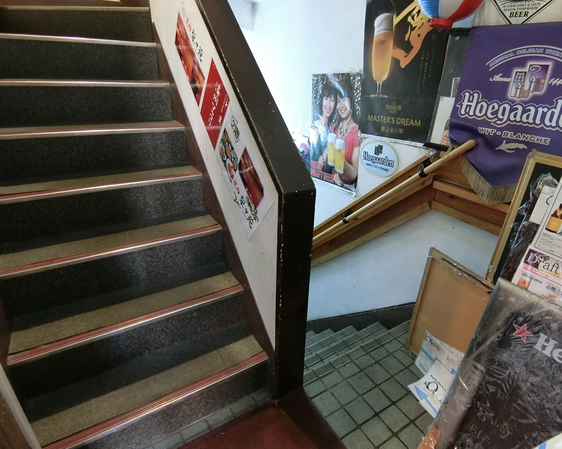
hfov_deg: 80.3
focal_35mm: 20
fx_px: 333
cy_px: 224
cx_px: 301
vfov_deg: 68.1
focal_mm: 4.06
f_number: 2.7
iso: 250
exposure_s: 1/8
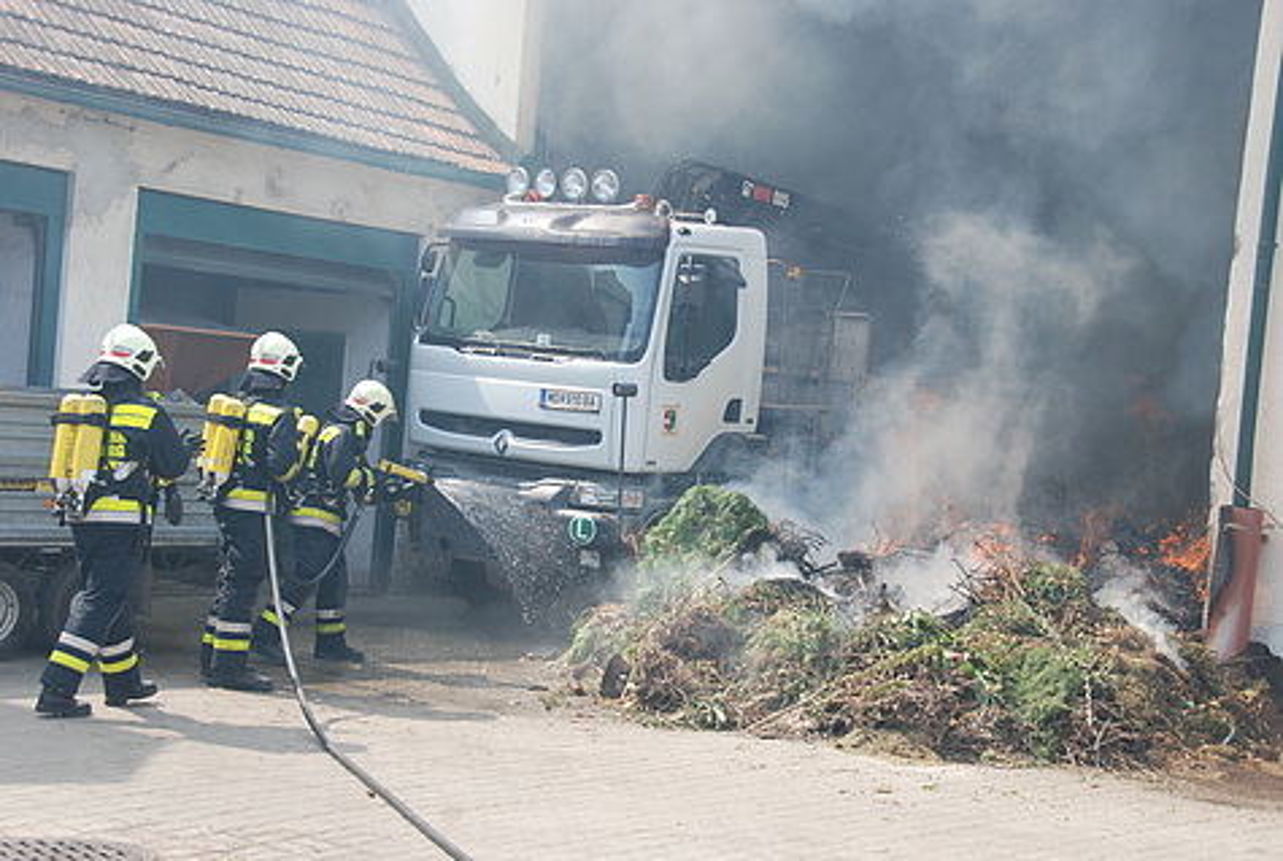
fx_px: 2357
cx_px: 642
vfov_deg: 20.7
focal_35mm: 66
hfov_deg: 30.4
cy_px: 430
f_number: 9
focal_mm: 44
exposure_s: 1/320
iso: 400
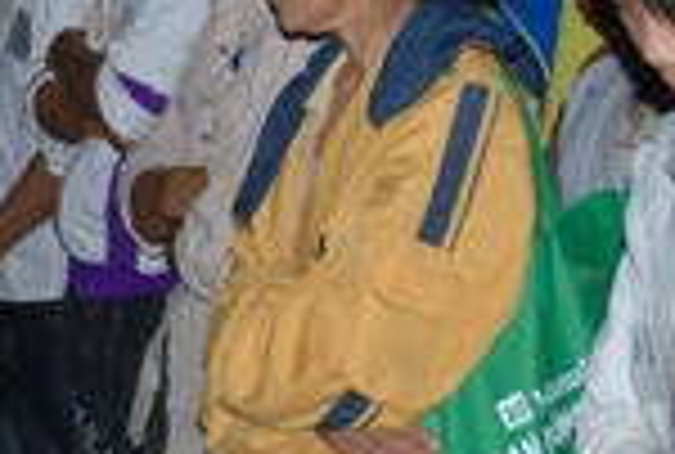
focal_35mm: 161
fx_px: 3028
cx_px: -9
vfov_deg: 8.4
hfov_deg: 12.6
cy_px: -193
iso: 250
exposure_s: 1/60
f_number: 5.3
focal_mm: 36
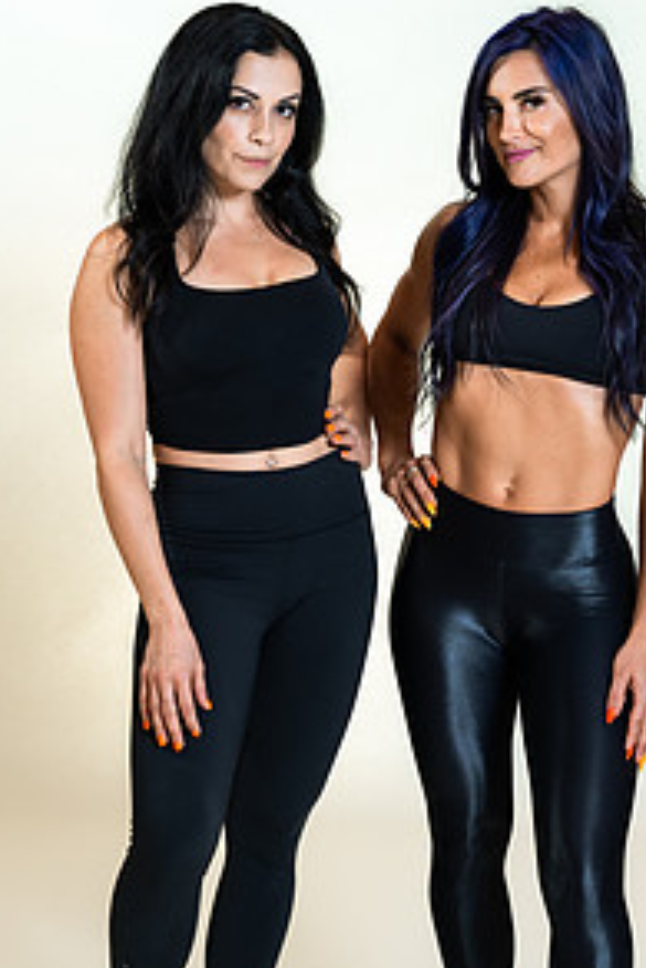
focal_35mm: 131
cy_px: 544
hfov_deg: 10.5
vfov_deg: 15.6
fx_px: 3522
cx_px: 398
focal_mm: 85
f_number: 4
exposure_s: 1/160
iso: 320
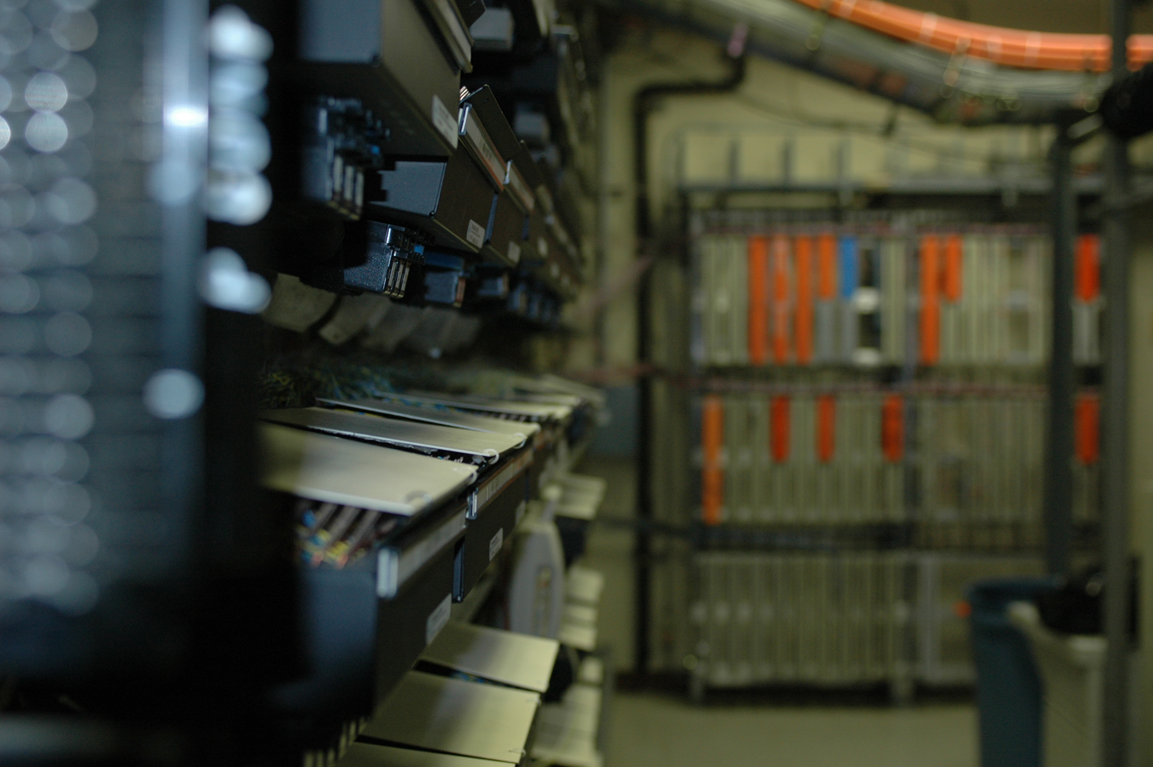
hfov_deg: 46.4
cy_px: 384
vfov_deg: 31.8
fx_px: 1344
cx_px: 576
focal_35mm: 42
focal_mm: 28
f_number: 3.5
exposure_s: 1/60
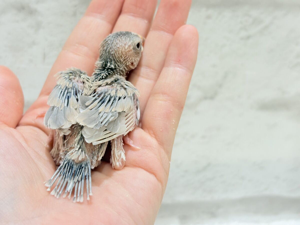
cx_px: 150
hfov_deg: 36.8
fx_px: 451
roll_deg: -1.9
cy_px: 112
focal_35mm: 52
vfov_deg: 28.0
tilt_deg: -14.1
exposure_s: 1/200
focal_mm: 5.96
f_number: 1.6
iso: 64
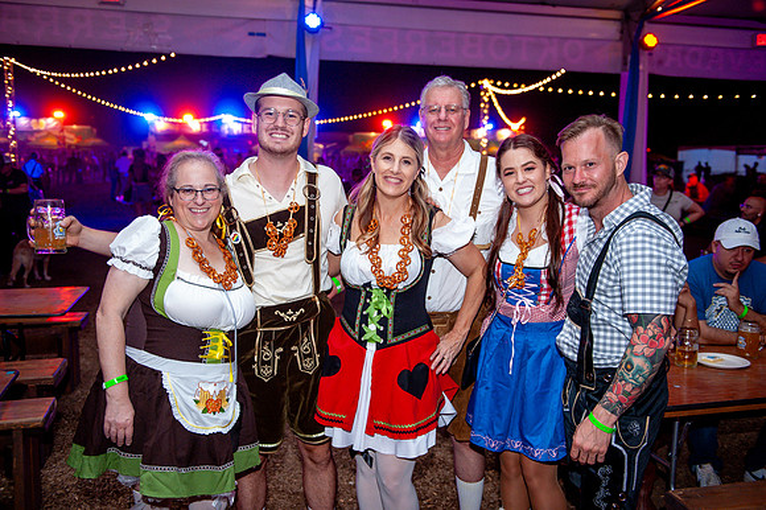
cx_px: 383
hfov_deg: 58.7
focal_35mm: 32
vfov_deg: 41.1
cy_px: 255
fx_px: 680
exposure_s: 1/160
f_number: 3.2
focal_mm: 32
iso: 2500
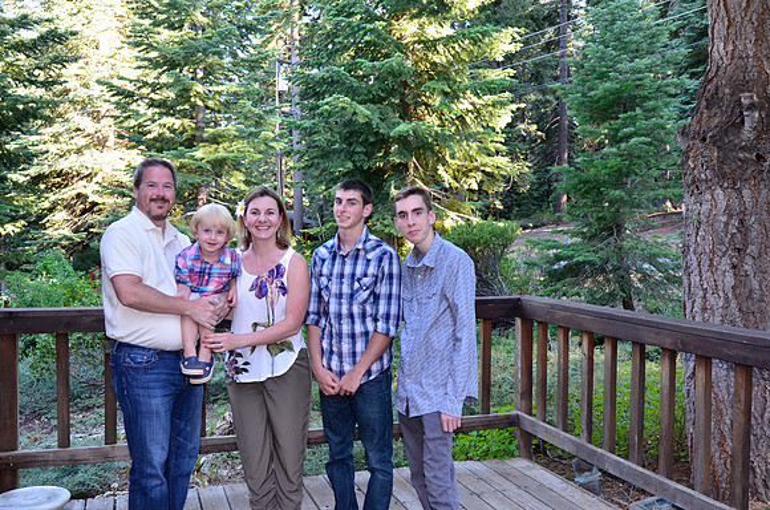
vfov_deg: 36.7
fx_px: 768
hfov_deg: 53.2
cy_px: 255
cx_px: 385
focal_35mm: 36
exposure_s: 1/60
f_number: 7.1
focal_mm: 24
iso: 800
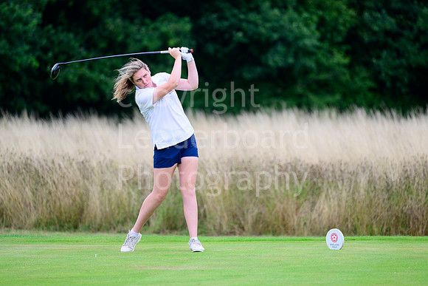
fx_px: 3567
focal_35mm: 300
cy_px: 143
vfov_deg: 4.6
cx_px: 214
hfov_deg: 6.9
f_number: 5.3
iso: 1250
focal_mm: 300
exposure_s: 1/2000
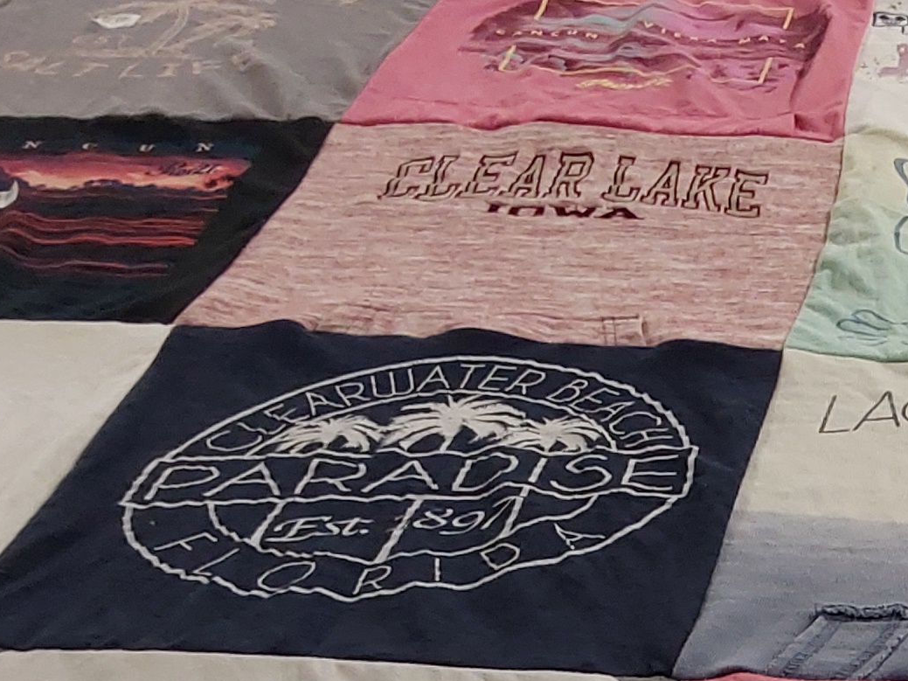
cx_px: 1065
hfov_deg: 20.9
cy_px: 986
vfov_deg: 15.6
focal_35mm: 88
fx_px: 2308
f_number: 1.9
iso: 80
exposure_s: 1/60
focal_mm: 2.91
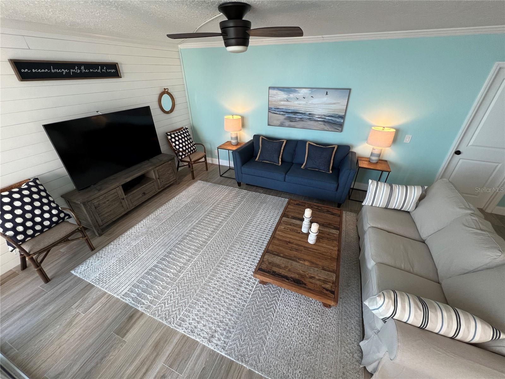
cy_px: 190
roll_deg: +1.5
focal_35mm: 13
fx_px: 190
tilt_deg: -31.3
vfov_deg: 89.9
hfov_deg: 106.2
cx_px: 252
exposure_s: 1/120
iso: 125
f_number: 1.8
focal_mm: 1.57
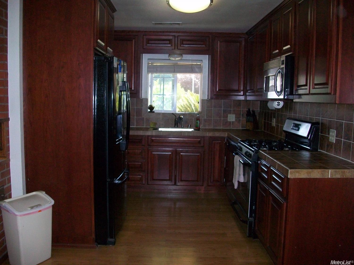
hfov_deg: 56.8
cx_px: 177
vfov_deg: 44.1
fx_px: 327
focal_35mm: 32
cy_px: 132
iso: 160
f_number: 2.8
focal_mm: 5.7
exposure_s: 1/80
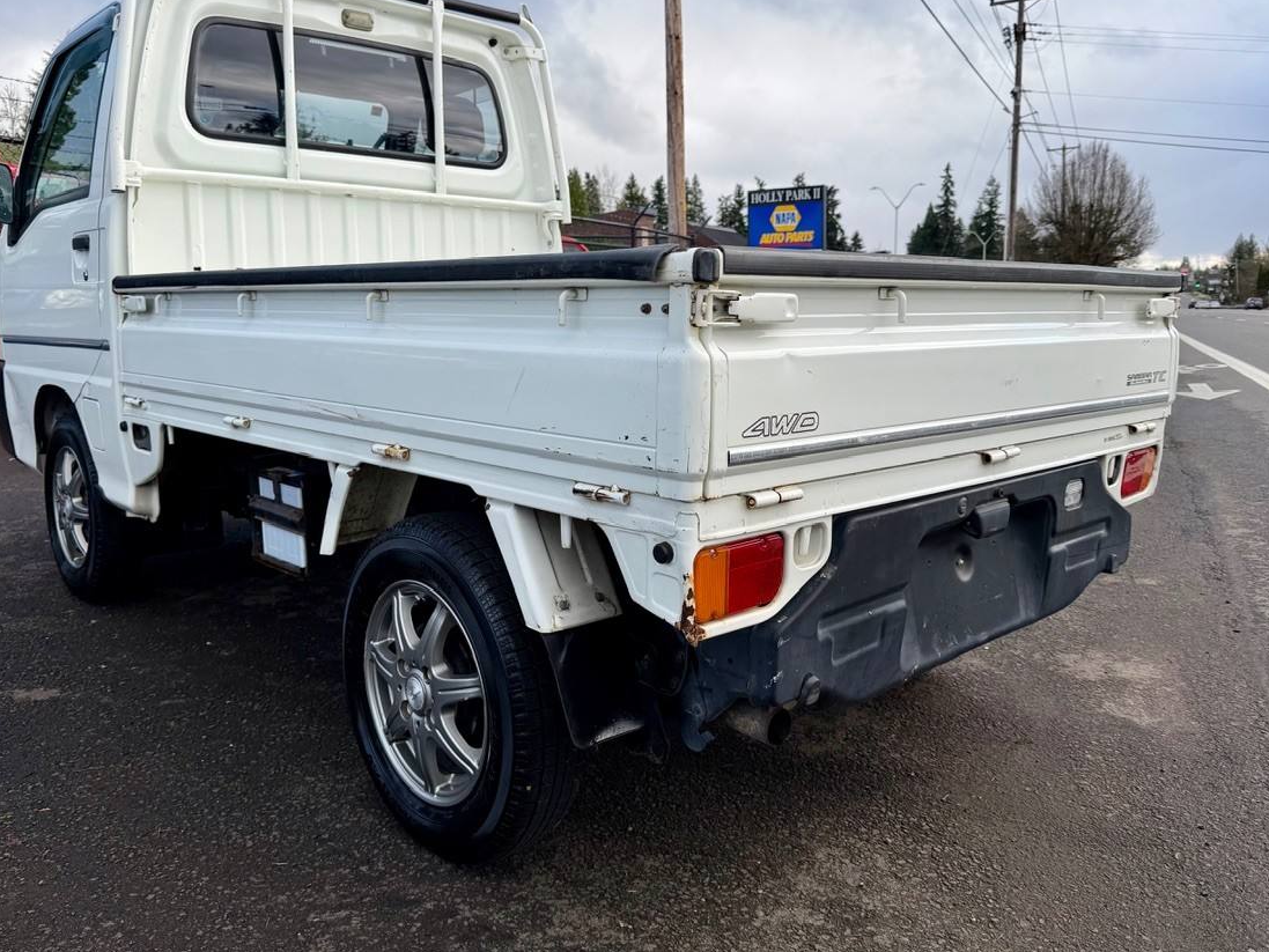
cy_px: 420
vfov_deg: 49.6
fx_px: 1027
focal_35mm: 28
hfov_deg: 63.4
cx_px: 589
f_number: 1.78
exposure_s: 1/1091
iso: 80
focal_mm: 6.76
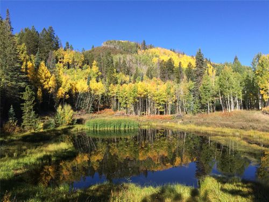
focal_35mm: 29
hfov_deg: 61.7
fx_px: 225
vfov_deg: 48.2
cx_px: 134
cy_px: 101
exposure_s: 1/1208
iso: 32
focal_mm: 4.15
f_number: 2.2
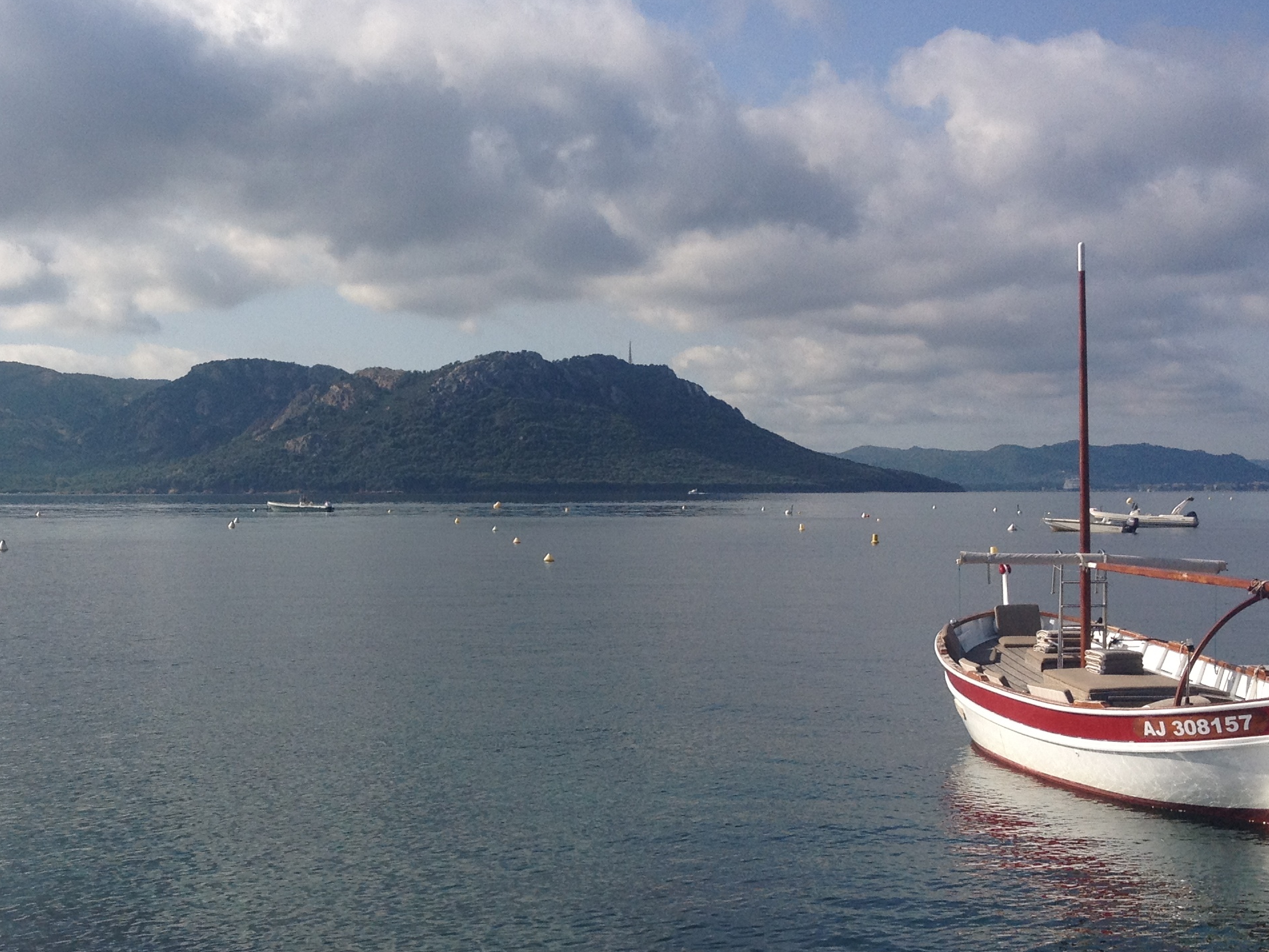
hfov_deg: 31.9
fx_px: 2200
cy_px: 535
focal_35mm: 60
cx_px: 397
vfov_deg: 24.4
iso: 64
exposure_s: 1/2632
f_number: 2.4
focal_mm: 4.28
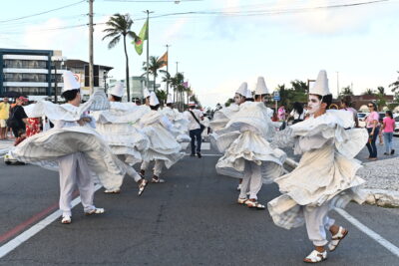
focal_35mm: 40
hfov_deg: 48.4
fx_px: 443
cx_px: 200
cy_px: 133
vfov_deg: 33.4
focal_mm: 27
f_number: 4
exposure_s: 1/640
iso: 500
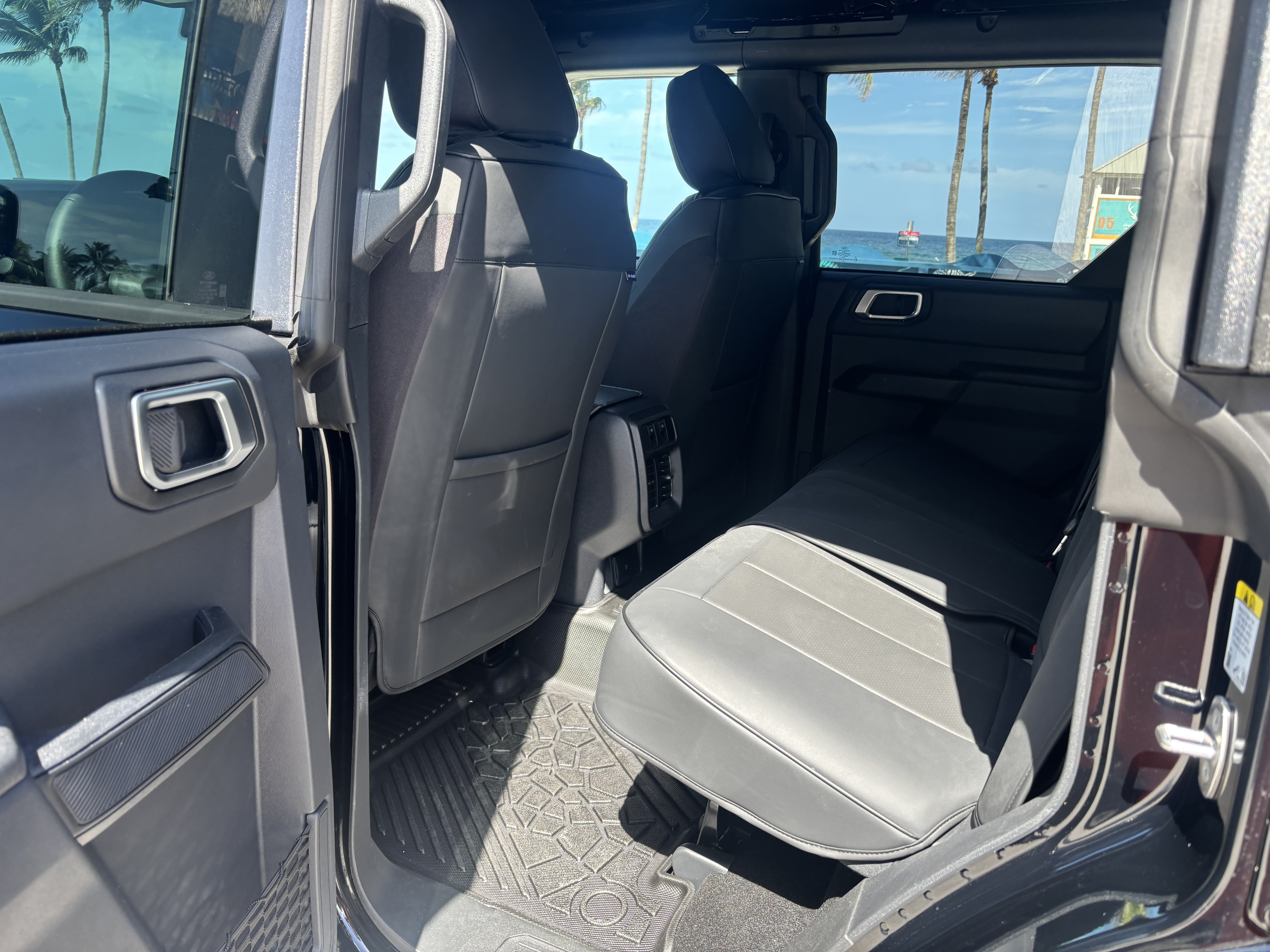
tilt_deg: -15.0
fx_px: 954
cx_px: 635
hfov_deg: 67.3
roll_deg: -3.9
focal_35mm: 26
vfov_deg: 53.1
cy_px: 476
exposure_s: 1/210
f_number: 1.6
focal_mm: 5.96
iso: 40
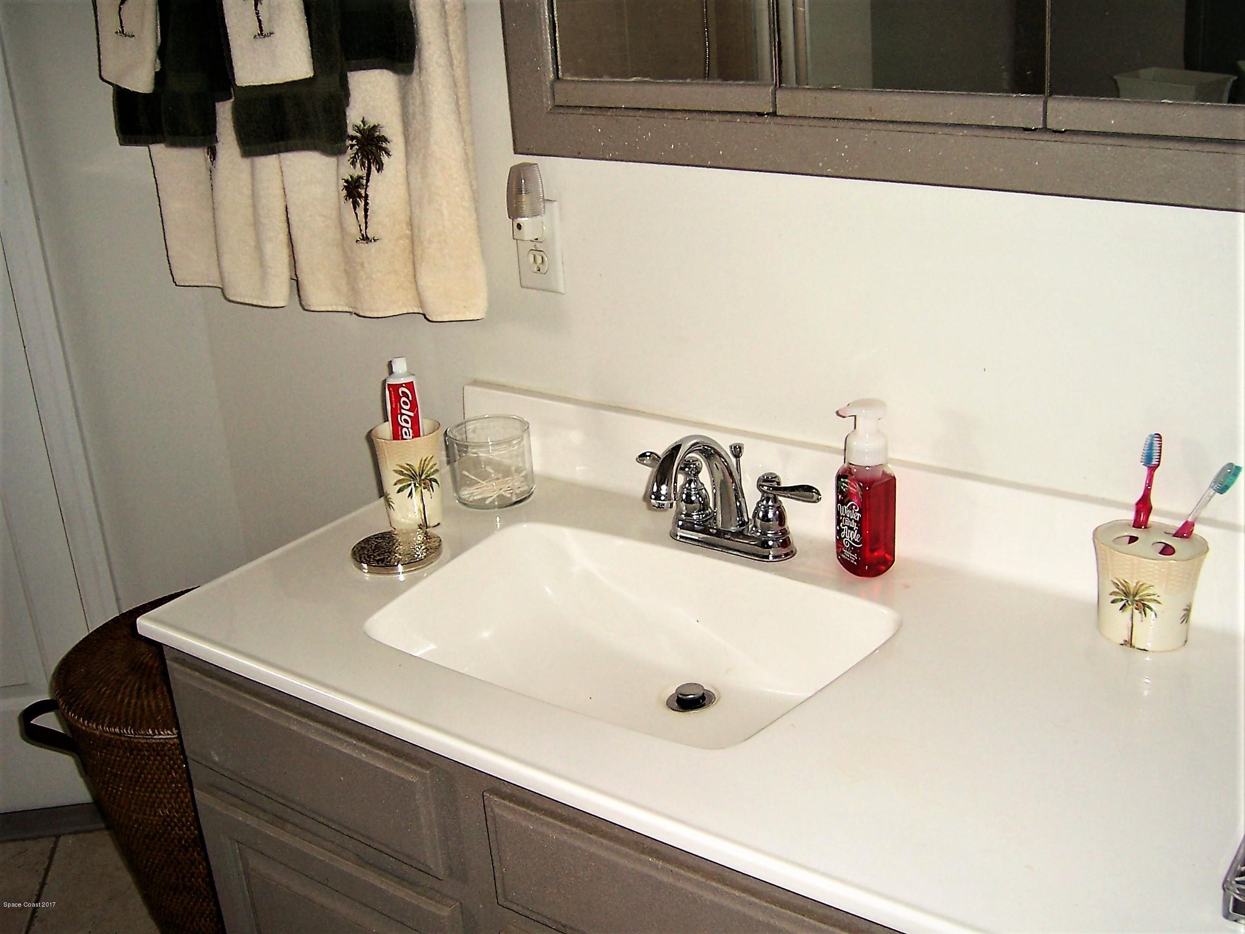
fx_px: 1295
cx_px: 622
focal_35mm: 36
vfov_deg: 39.7
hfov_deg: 51.3
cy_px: 467
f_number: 3
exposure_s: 1/60
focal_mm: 6
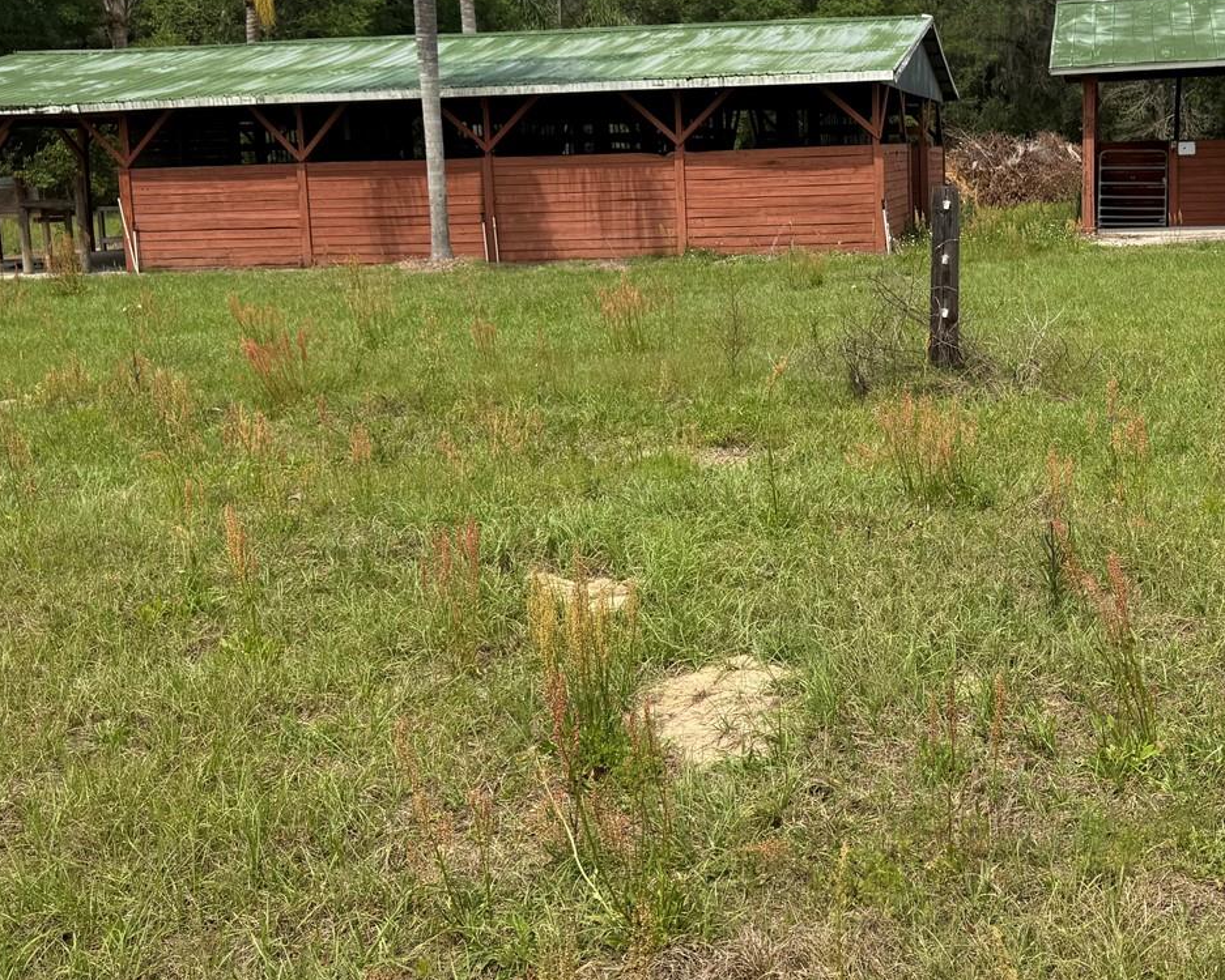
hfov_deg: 45.0
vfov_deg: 36.9
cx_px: 830
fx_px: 1451
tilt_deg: -6.7
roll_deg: +1.4
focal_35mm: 40
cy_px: 307
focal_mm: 6.76
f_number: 1.78
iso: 80
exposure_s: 1/4673
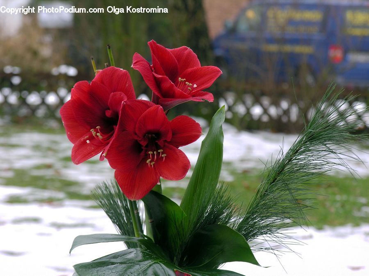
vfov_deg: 6.6
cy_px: 138
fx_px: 2398
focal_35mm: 225
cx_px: 184
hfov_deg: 8.8
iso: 50
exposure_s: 1/8.6
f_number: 4.3
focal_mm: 57.3
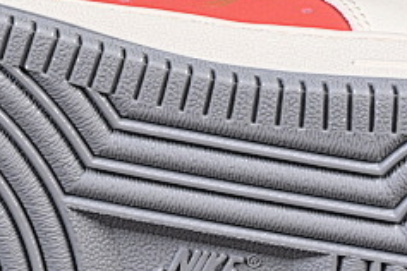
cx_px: 33
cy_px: 58
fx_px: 3866
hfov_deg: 6.0
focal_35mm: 342
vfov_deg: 4.0
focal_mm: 50
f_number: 7.1
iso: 160
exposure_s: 1/80
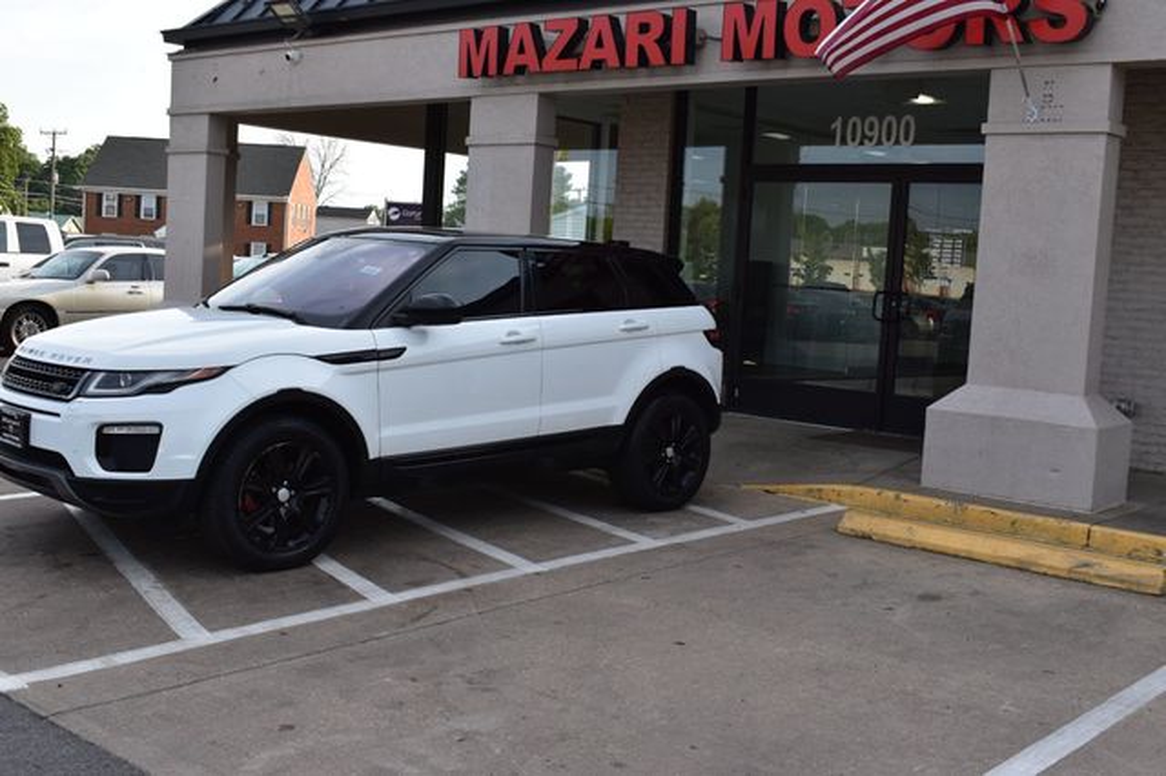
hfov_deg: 46.4
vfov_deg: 31.9
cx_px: 583
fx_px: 1360
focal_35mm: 42
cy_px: 388
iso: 400
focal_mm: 28
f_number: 10
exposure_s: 1/320
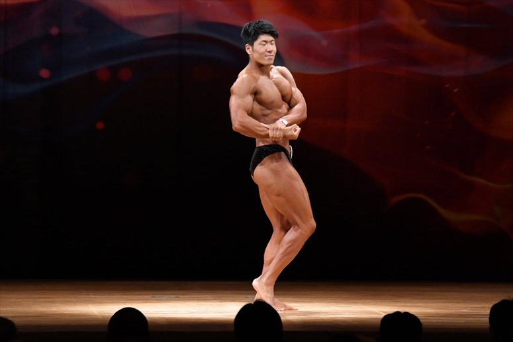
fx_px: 3205
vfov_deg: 6.1
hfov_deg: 9.2
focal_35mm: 225
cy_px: 171
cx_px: 256
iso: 4000
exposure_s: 1/400
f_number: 5.6
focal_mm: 150
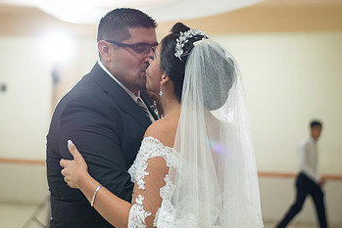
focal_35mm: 83
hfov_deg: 24.4
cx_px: 134
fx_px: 789
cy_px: 97
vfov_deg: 16.5
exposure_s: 1/125
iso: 800
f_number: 1.8
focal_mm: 50
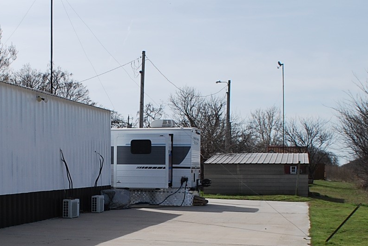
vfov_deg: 20.6
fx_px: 675
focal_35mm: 66
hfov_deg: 29.9
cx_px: 89
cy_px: 167
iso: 100
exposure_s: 1/320
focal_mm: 18
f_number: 9
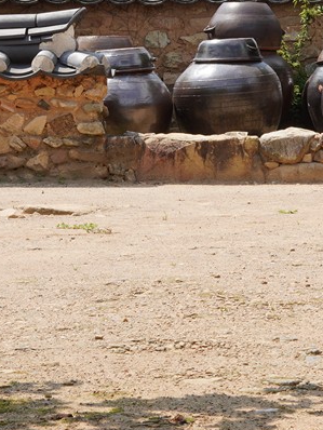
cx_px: 306
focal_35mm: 169
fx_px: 2100
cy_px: -12
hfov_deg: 8.8
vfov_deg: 11.6
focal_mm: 35
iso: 100
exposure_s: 1/100
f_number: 11
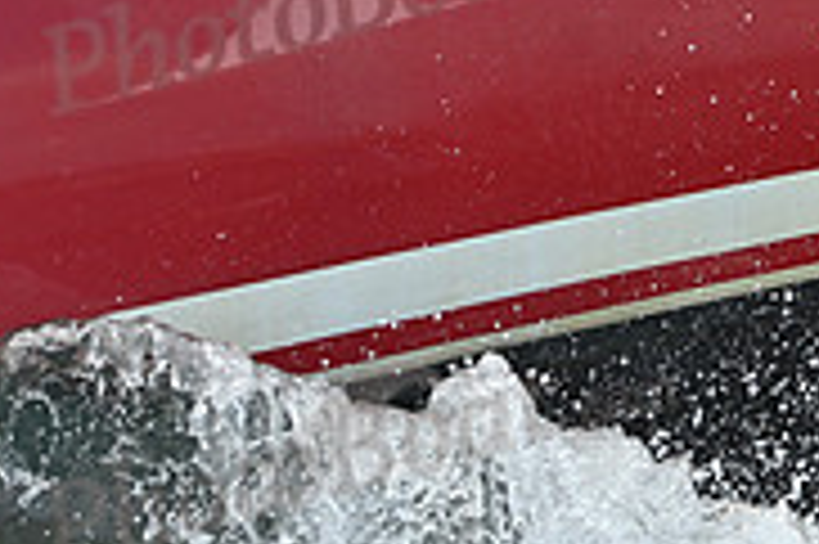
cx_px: 914
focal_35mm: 262
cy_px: -299
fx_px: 5955
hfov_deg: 7.8
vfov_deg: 5.2
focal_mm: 82
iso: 250
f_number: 5
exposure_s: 1/1250
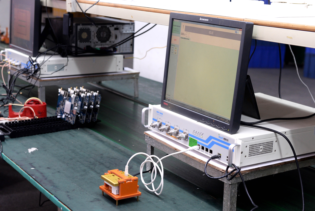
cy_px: 106
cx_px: 158
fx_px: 420
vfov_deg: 28.1
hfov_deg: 41.1
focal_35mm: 48
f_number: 5
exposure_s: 1/80
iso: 1000
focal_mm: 48
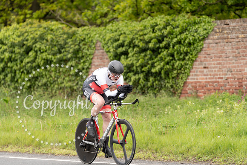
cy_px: 82
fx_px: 1372
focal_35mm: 200
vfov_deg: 6.9
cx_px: 124
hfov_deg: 10.3
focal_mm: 200
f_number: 3.5
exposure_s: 1/1000
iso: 320
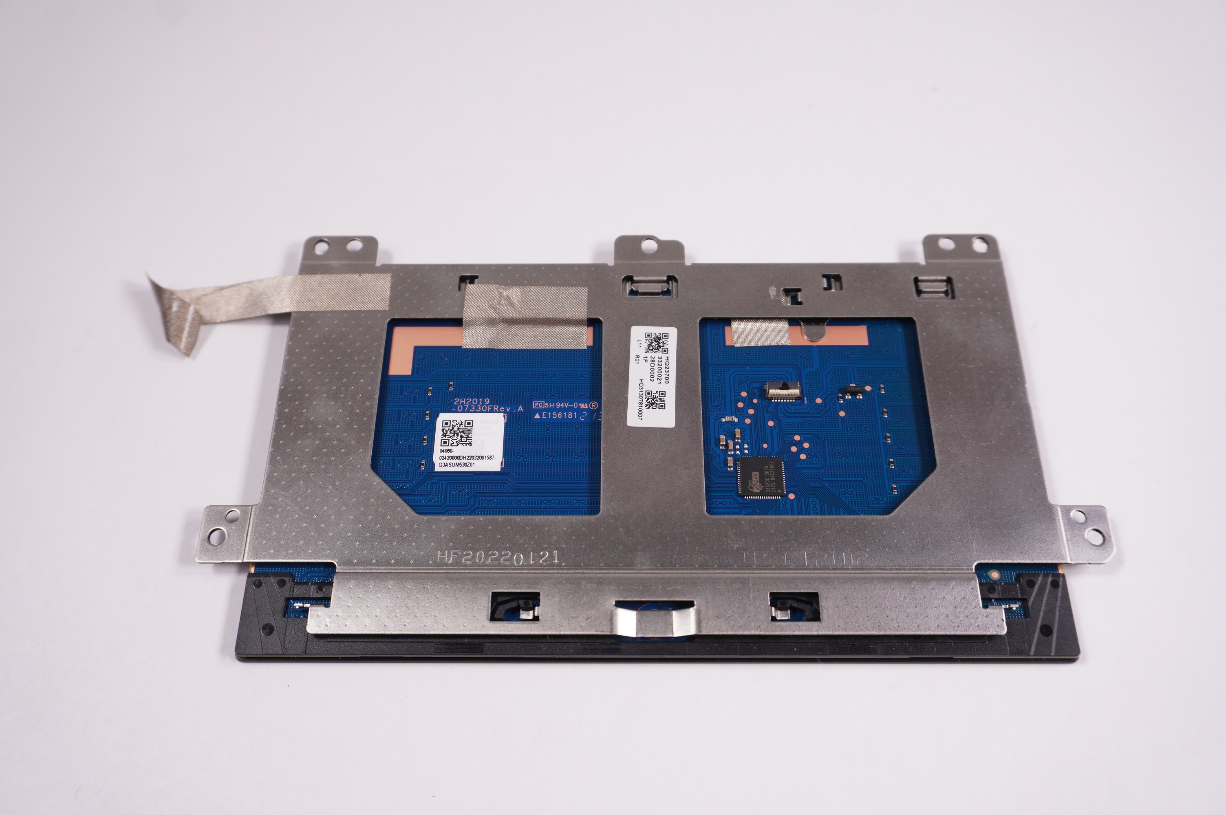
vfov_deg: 41.6
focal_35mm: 32
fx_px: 1072
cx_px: 613
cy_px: 408
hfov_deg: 59.5
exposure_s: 1/250
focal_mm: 21
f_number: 5.6
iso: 250
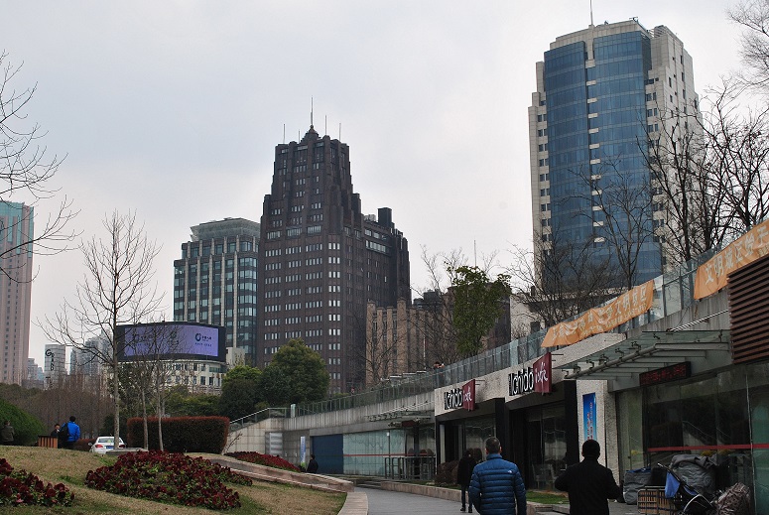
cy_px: 258
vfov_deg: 30.9
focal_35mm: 44
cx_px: 384
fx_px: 930
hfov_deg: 44.9
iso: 200
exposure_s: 1/200
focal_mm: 29
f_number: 10
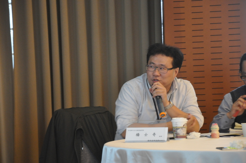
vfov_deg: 8.7
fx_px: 1075
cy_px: 82
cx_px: 123
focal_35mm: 158
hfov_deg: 13.1
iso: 1600
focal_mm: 105
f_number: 5.6
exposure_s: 1/20
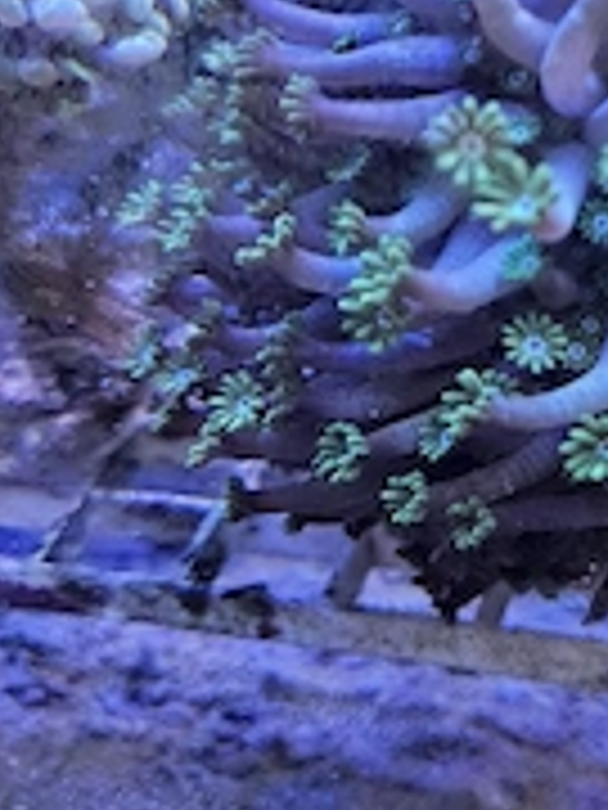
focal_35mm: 51
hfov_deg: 26.6
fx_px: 1194
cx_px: 649
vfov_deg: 35.9
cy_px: 135
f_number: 1.8
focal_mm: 5.4
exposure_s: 1/61.3
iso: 125
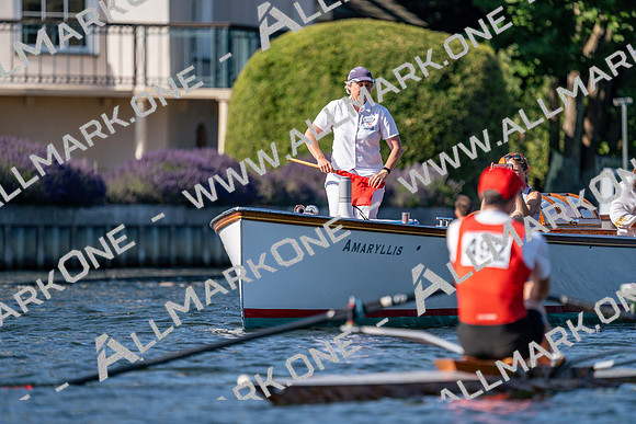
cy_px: 212
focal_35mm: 500
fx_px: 8835
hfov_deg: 4.1
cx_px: 318
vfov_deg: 2.8
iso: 320
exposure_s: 1/1600
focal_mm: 500
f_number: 6.3
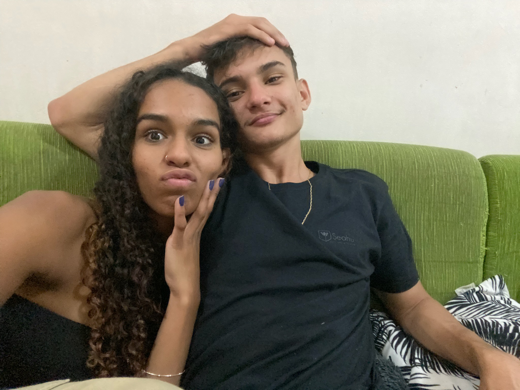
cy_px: 195
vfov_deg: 58.9
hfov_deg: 73.9
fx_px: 346
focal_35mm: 23
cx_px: 260
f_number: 2.2
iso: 1600
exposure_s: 1/15
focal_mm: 2.71
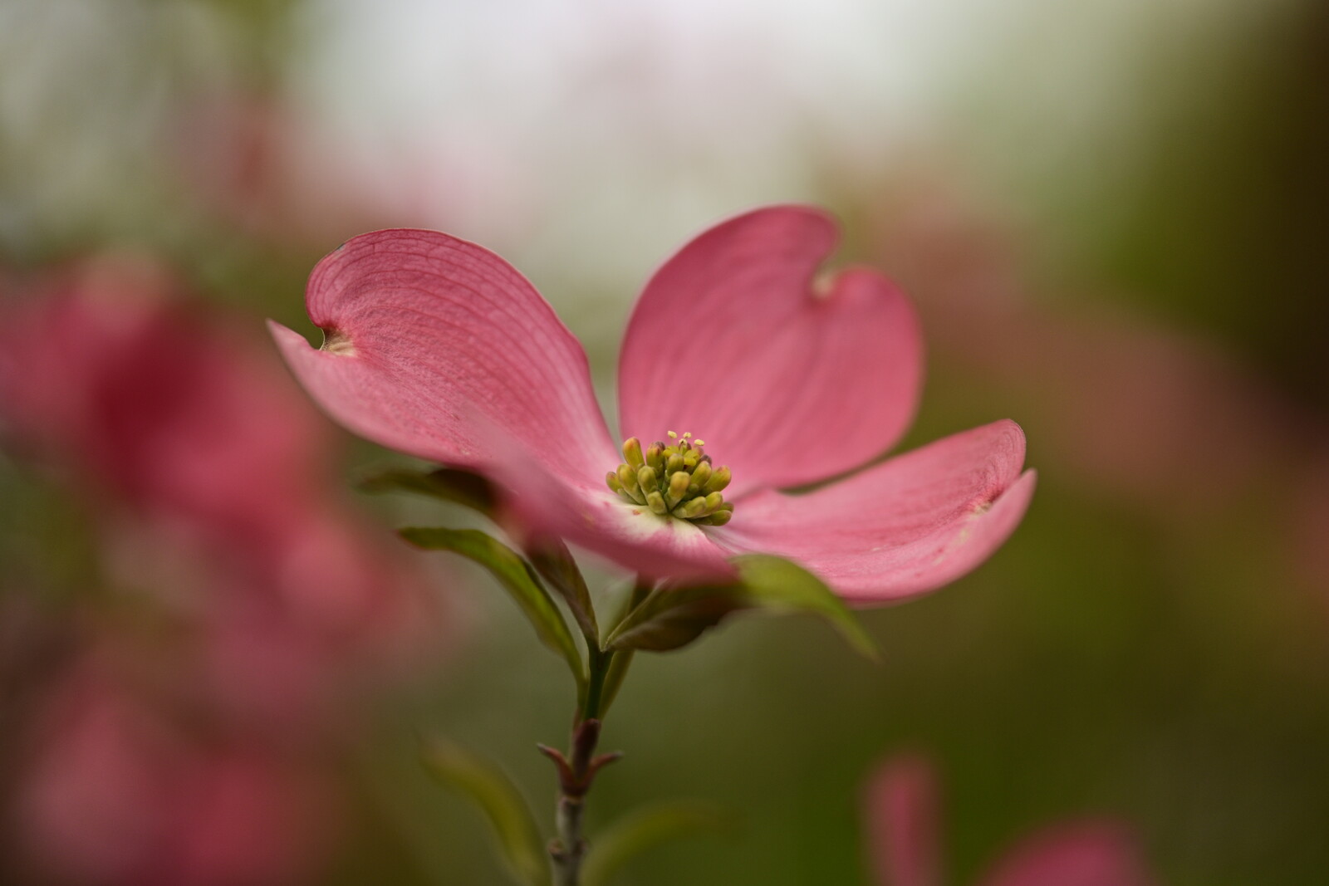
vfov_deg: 16.3
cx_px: 664
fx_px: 3101
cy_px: 443
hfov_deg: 24.2
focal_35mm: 84
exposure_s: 1/4000
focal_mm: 56
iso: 100
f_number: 1.4
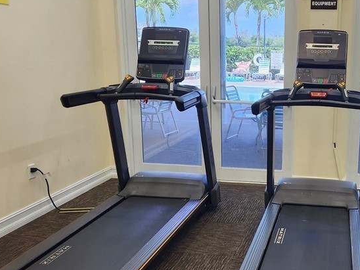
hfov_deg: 41.6
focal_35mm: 43
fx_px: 447
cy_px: 140
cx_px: 296
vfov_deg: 33.6
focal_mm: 5.4
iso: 160
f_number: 1.8
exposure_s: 1/120
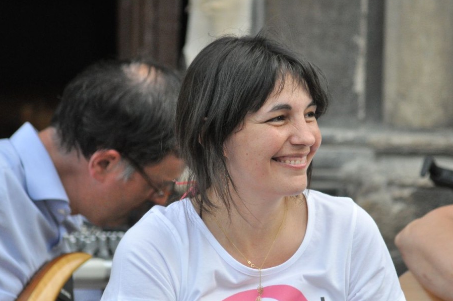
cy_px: 156
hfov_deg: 5.5
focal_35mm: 376
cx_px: 256
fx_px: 4725
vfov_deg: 3.6
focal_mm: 220
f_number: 5.6
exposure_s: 1/2000
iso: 1600
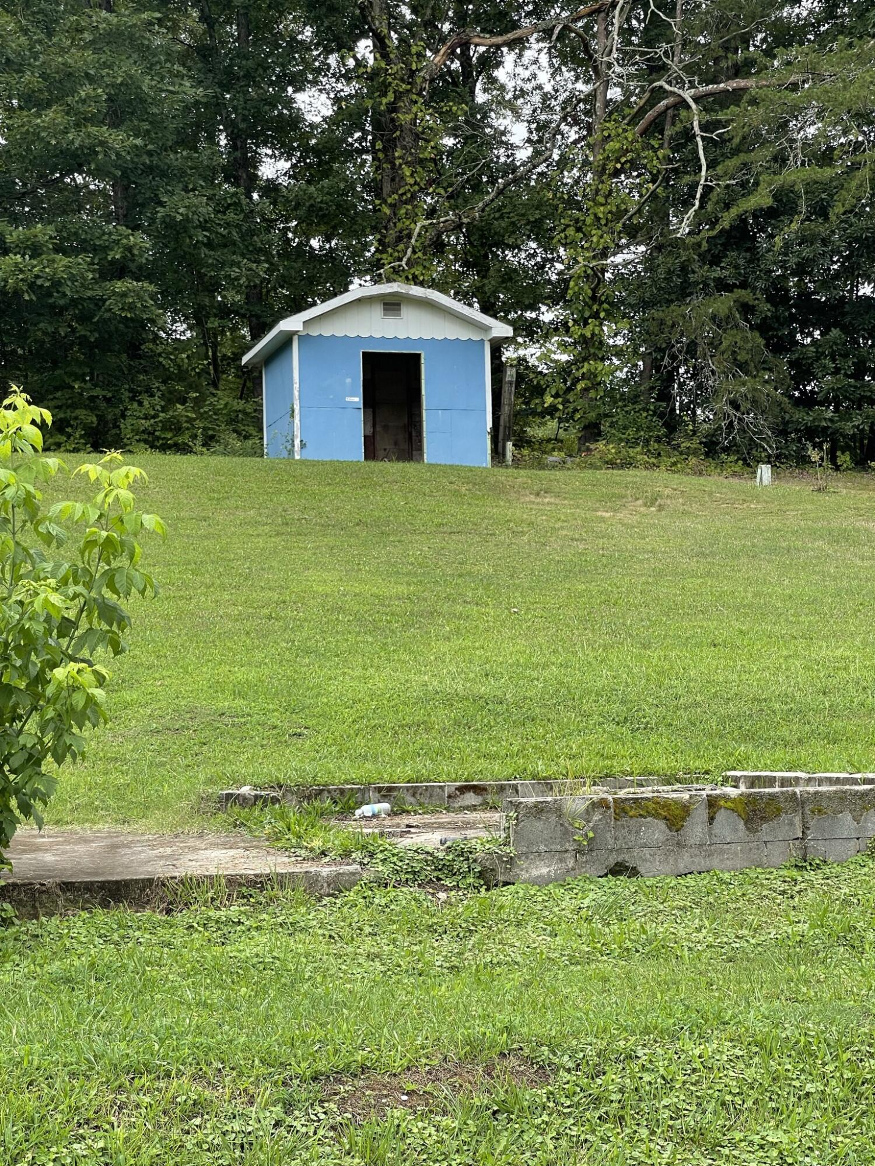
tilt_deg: +5.4
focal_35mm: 64
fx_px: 2157
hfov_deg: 22.9
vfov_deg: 30.3
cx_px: 438
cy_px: 583
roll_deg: +2.9
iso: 20
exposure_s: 1/215
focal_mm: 7.5
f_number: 2.2
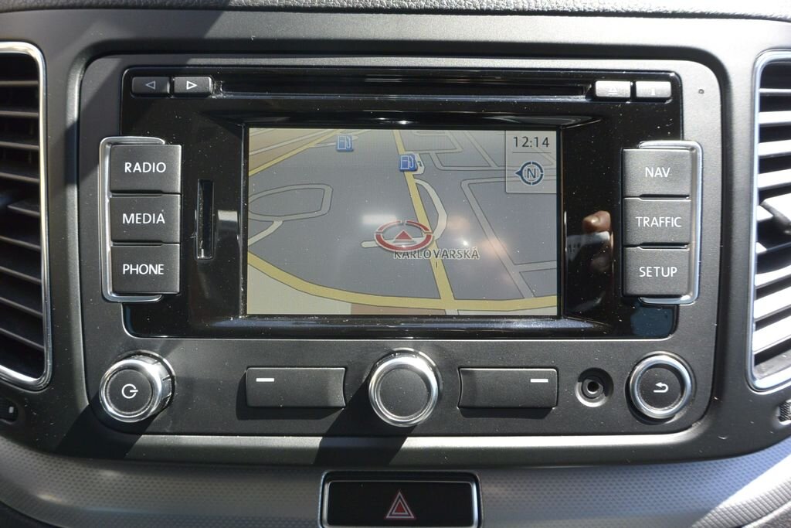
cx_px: 396
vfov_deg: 47.9
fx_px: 593
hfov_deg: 67.4
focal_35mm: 27
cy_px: 264
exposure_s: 1/125
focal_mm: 10
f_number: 5.6
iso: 200
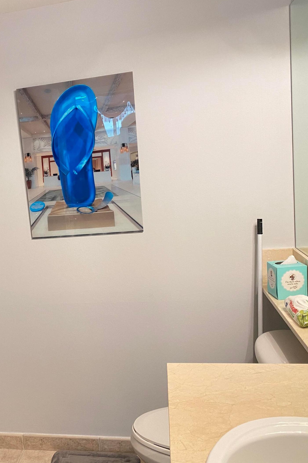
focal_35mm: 37
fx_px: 475
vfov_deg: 51.9
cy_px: 235
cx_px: 39
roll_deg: +4.6
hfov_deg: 34.2
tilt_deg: -8.6
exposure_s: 1/60
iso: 125
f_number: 1.8
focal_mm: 4.25
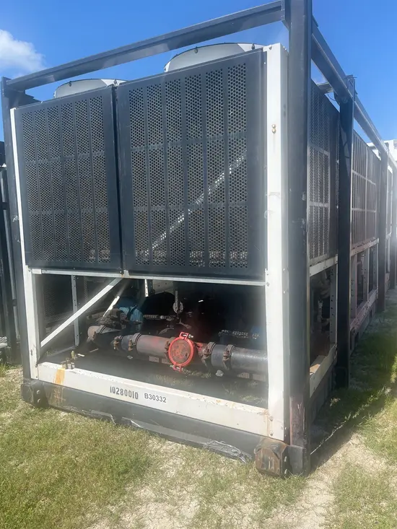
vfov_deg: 67.3
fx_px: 397
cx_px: 198
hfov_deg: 53.1
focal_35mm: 26
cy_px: 264
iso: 50
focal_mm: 5.1
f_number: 1.6
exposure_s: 1/3049
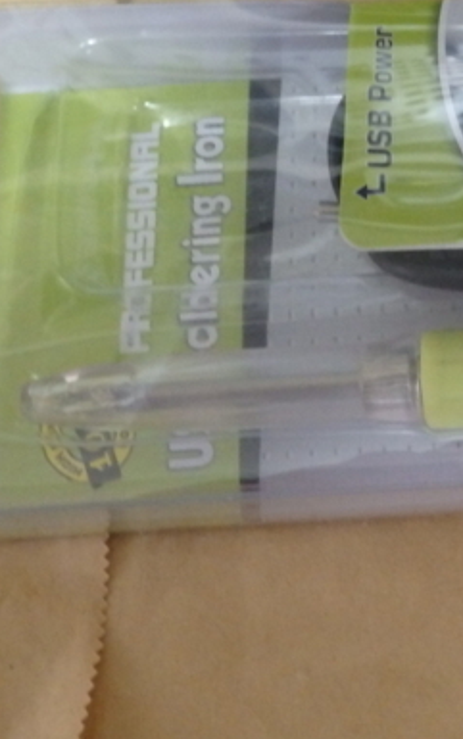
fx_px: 1109
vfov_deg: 36.8
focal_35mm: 55
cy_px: 413
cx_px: 617
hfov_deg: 21.2
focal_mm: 4.5
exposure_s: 1/25
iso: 800
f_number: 3
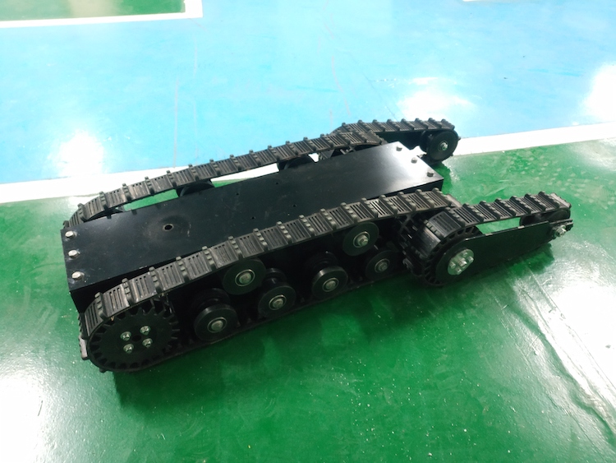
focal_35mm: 32
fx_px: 570
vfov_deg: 44.2
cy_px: 232
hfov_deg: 56.8
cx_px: 308
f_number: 2
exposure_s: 1/12
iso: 1469
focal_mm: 4.5
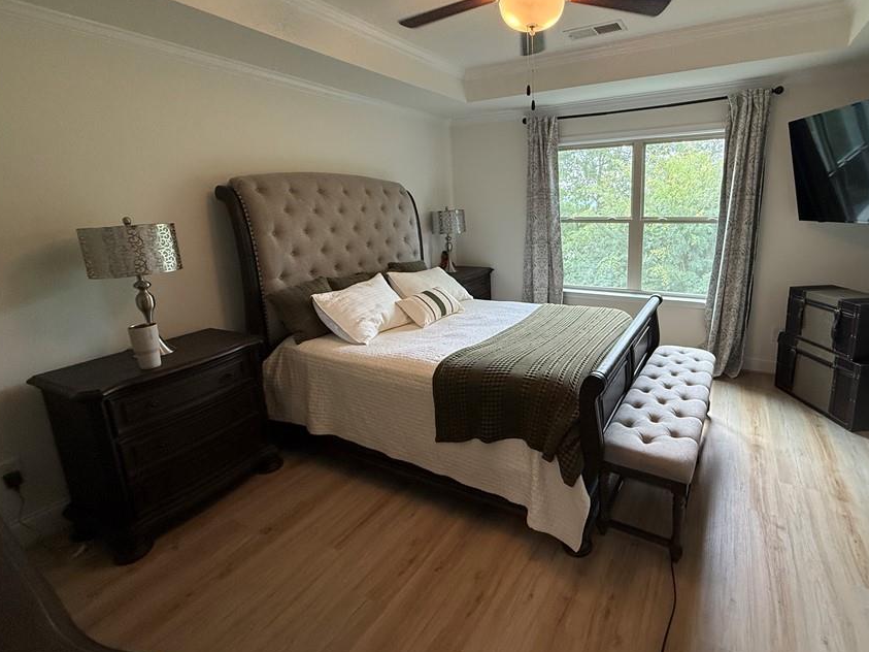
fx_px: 427
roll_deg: +0.2
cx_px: 514
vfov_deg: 74.4
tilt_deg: -10.8
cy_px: 287
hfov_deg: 90.1
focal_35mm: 17
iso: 200
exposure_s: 1/120
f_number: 2.2
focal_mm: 2.22
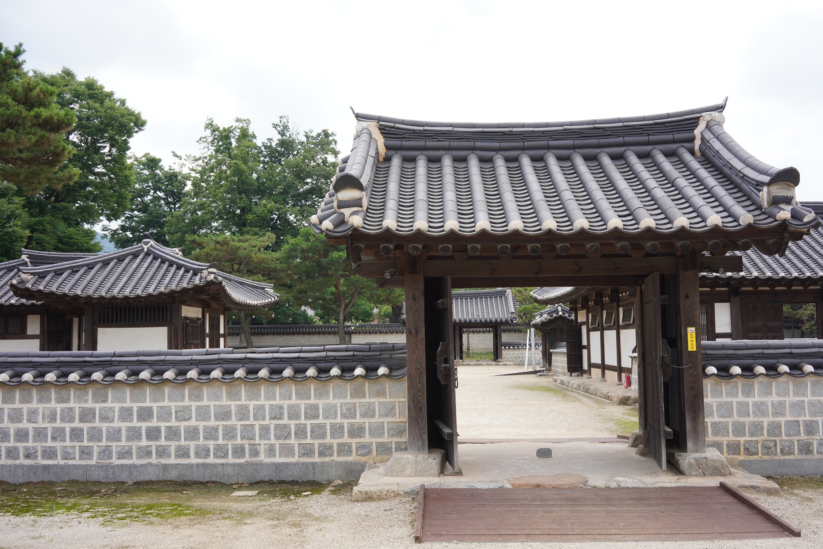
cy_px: 274
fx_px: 800
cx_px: 412
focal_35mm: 35
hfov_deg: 54.4
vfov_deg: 37.9
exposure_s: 1/100
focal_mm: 35
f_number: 11
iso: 200
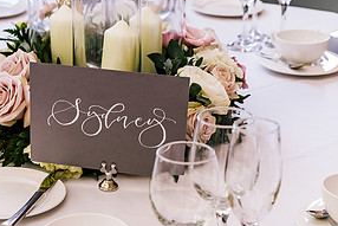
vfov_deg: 12.9
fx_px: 996
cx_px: 166
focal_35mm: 106
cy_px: 126
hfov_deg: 19.3
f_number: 4.5
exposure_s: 1/200
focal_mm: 51
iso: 800
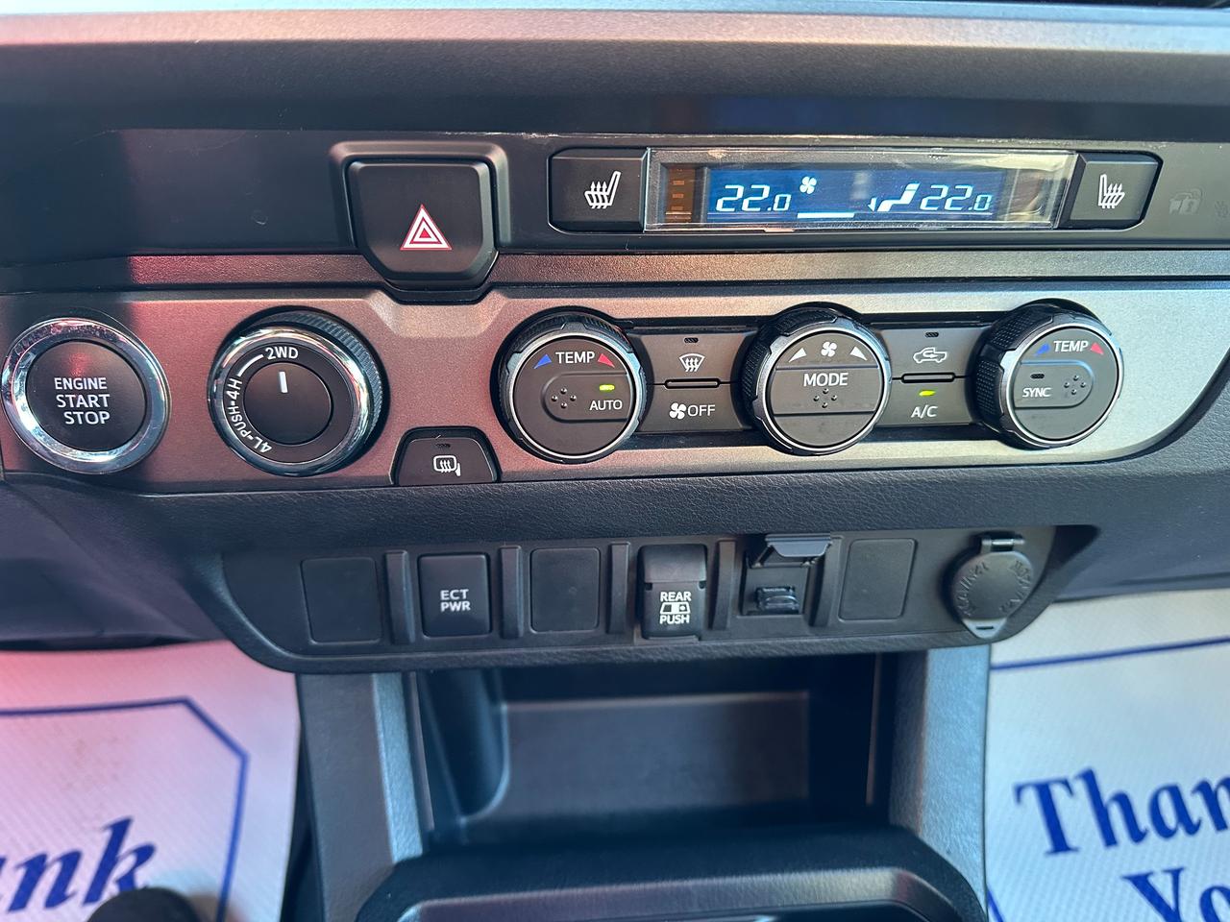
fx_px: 853
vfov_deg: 56.8
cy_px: 461
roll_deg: -3.2
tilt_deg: -29.7
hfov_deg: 71.6
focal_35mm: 24
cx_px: 615
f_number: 1.78
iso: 500
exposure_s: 1/60
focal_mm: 6.86
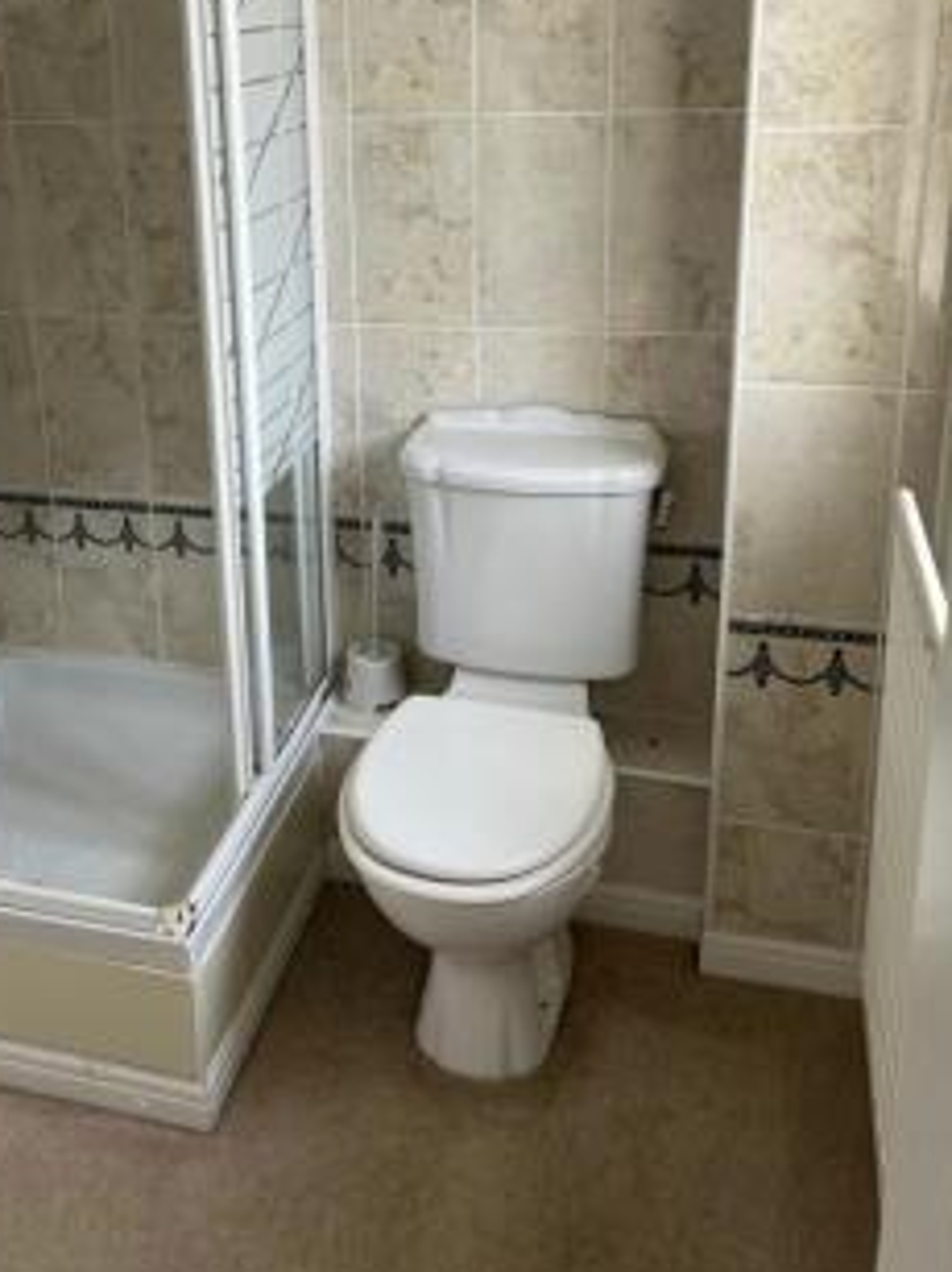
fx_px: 1358
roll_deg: +2.6
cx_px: 290
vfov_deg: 49.2
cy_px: 412
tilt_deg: -17.5
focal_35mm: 37
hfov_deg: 38.0
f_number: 1.6
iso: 50
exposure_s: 1/122
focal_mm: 5.1
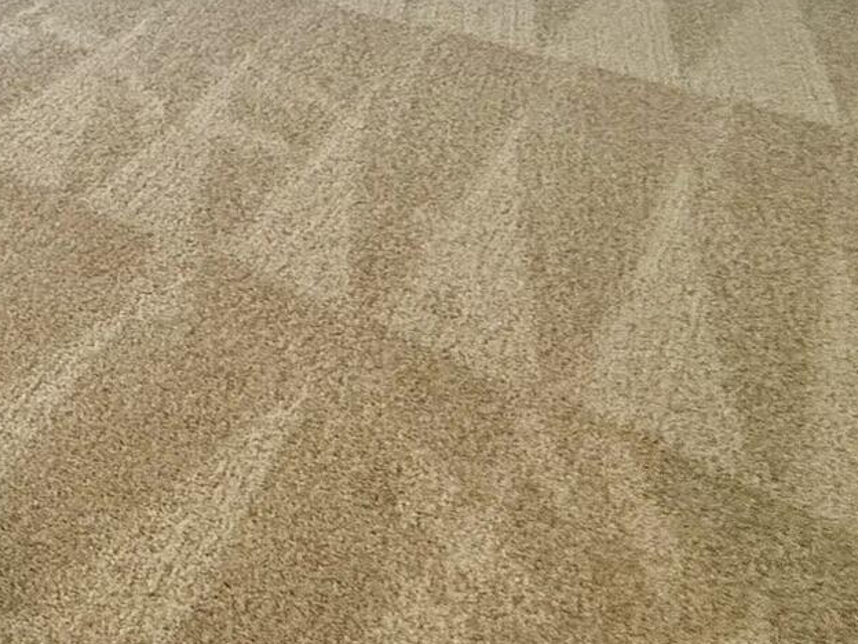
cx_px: -58
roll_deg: +0.0
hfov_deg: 35.9
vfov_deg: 23.4
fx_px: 1140
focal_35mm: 46
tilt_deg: -4.1
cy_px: -388
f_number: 2.2
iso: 125
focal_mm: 2.22
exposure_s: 1/120
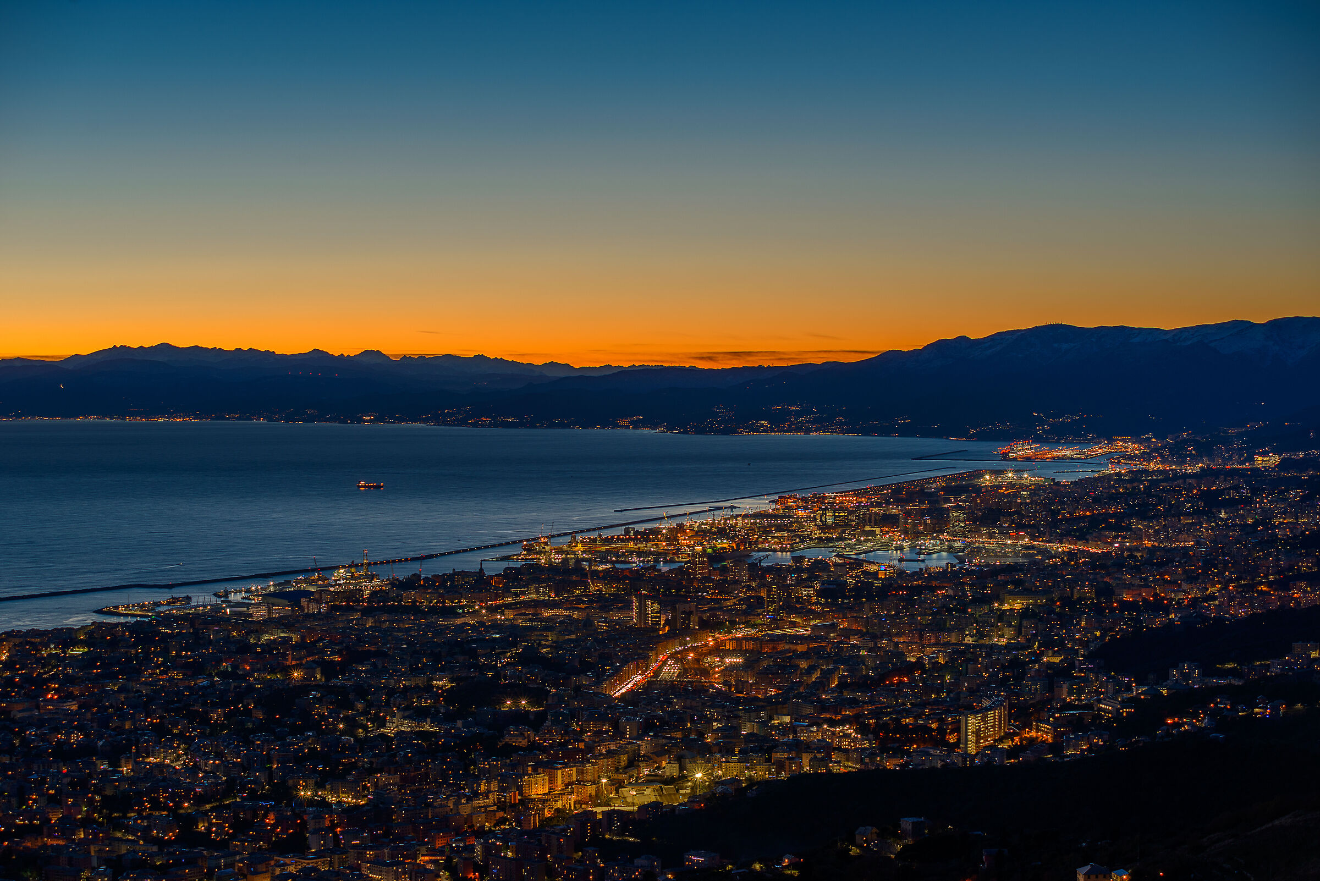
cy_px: 440
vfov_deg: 19.5
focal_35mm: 70
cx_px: 660
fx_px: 2567
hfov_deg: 28.8
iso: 100
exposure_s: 1.3
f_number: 8
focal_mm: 70
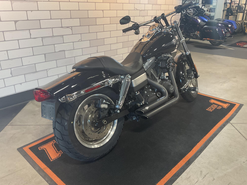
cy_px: 92
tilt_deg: -23.0
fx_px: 207
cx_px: 124
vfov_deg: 48.2
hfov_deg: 61.7
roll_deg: +1.5
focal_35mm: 29
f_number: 1.8
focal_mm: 3
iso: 64
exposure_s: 1/50
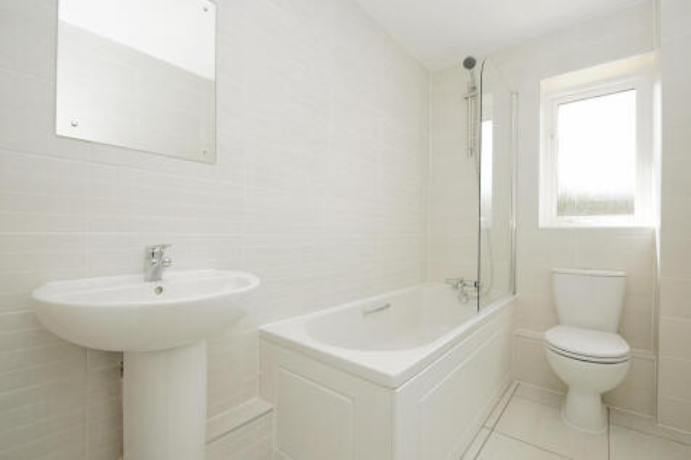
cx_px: 346
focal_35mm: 15
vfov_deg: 77.3
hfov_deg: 100.4
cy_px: 230
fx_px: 288
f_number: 7.1
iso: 200
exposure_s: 1/80
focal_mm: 10
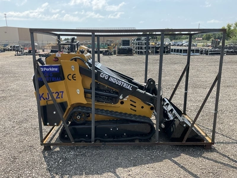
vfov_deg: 48.2
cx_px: 118
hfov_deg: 61.7
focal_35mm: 29
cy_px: 89
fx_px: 199
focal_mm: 3
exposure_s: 1/1015
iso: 25
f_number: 1.8
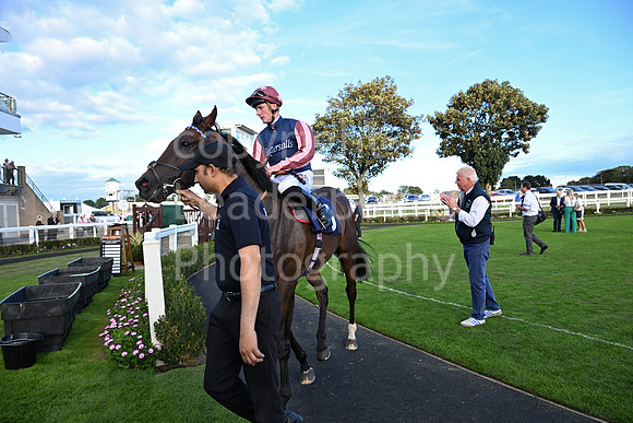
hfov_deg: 73.7
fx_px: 422
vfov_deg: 53.2
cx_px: 316
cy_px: 212
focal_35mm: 24
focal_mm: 24
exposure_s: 1/500
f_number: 5
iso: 400
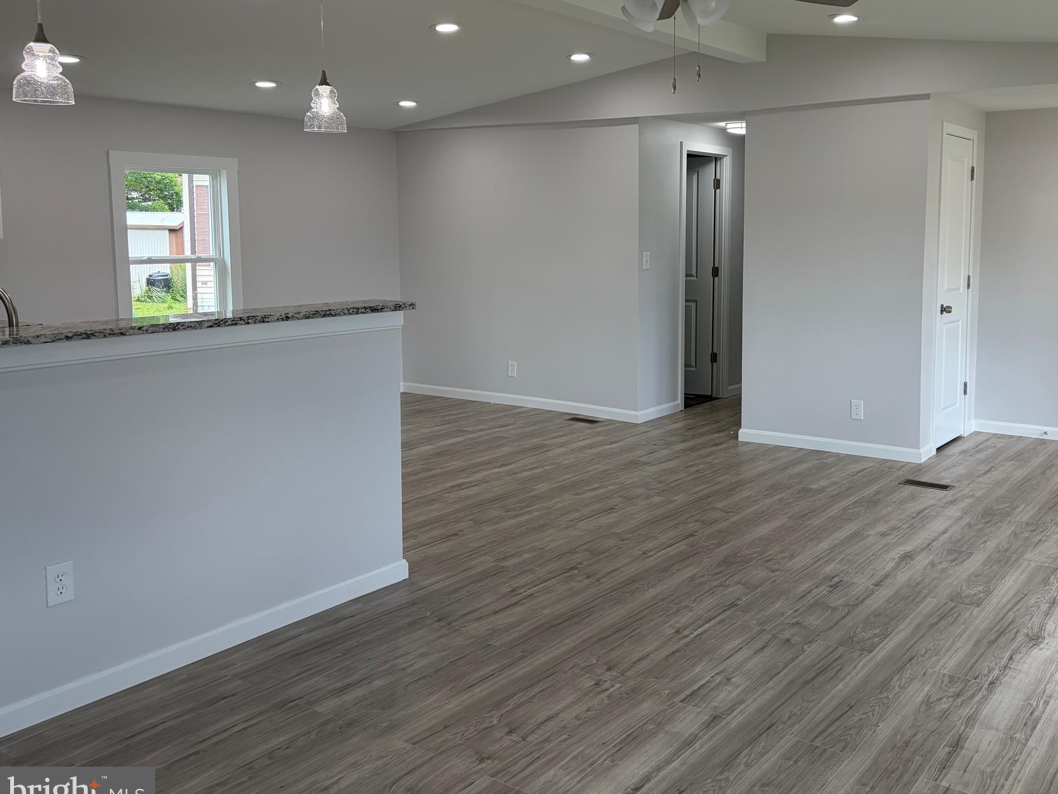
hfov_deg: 56.3
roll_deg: -1.1
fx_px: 978
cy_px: 330
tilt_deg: -6.0
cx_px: 647
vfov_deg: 44.0
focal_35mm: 32
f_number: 1.6
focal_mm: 5.96
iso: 50
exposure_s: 1/171
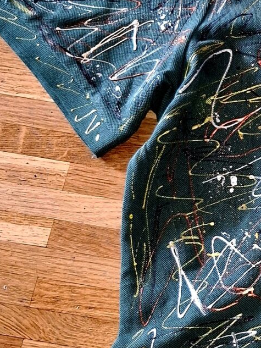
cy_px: 186
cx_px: 473
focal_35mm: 93
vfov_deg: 21.1
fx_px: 935
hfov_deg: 14.1
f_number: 1.8
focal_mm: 5.54
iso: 320
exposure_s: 1/50
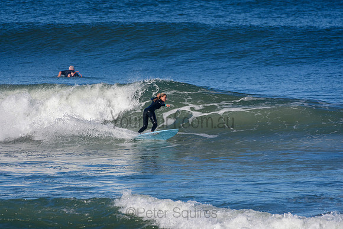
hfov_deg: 2.7
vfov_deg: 1.8
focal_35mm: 750
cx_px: 172
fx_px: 7147
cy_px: 114
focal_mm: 500
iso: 280
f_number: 5.6
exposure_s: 1/2000
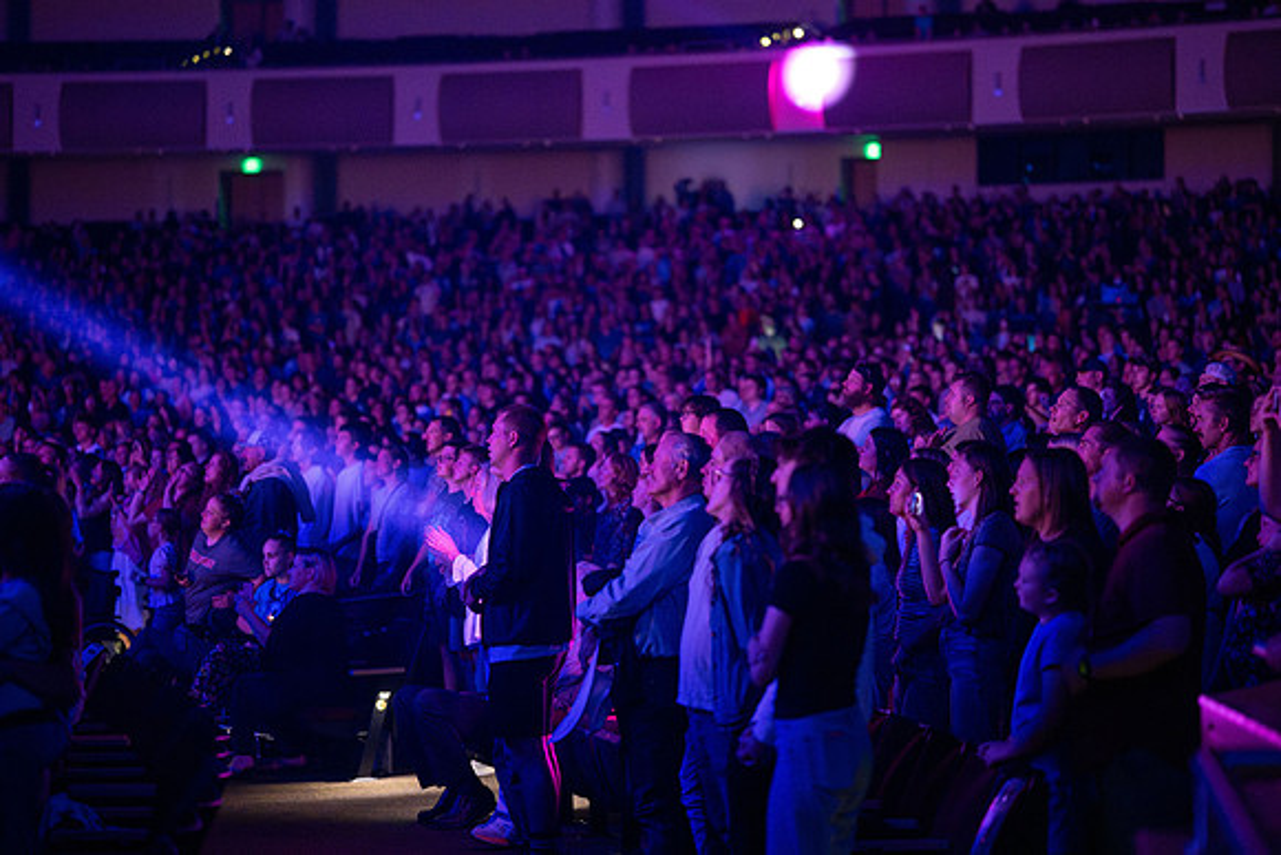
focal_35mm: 85
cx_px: 640
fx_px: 3025
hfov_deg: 23.9
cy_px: 428
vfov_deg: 16.1
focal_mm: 85
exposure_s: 1/100
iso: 6400
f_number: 1.8
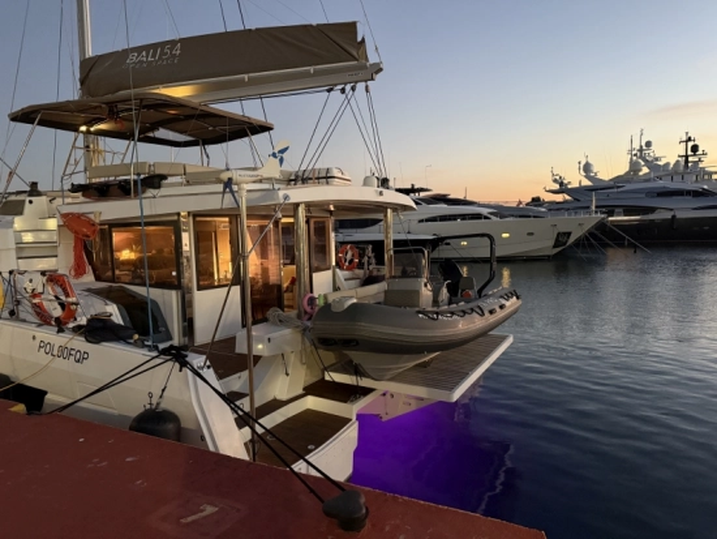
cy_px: 270
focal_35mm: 24
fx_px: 497
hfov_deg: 71.6
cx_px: 358
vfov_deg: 56.9
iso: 1000
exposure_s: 1/33
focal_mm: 6.76
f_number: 1.78
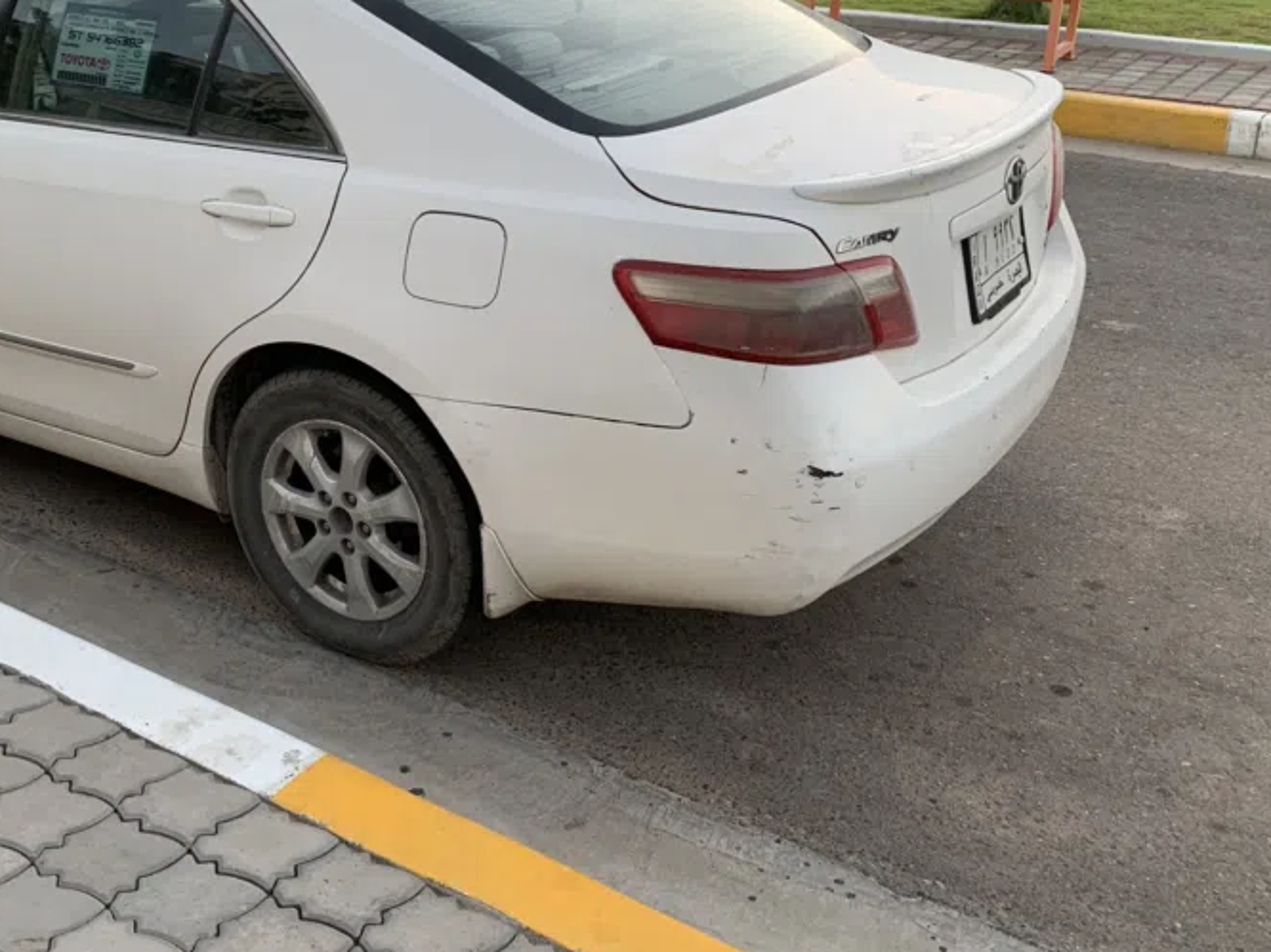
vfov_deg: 35.8
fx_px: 1468
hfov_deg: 46.1
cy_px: 368
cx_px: 429
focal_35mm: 40
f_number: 1.8
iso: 100
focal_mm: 4.25
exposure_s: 1/121
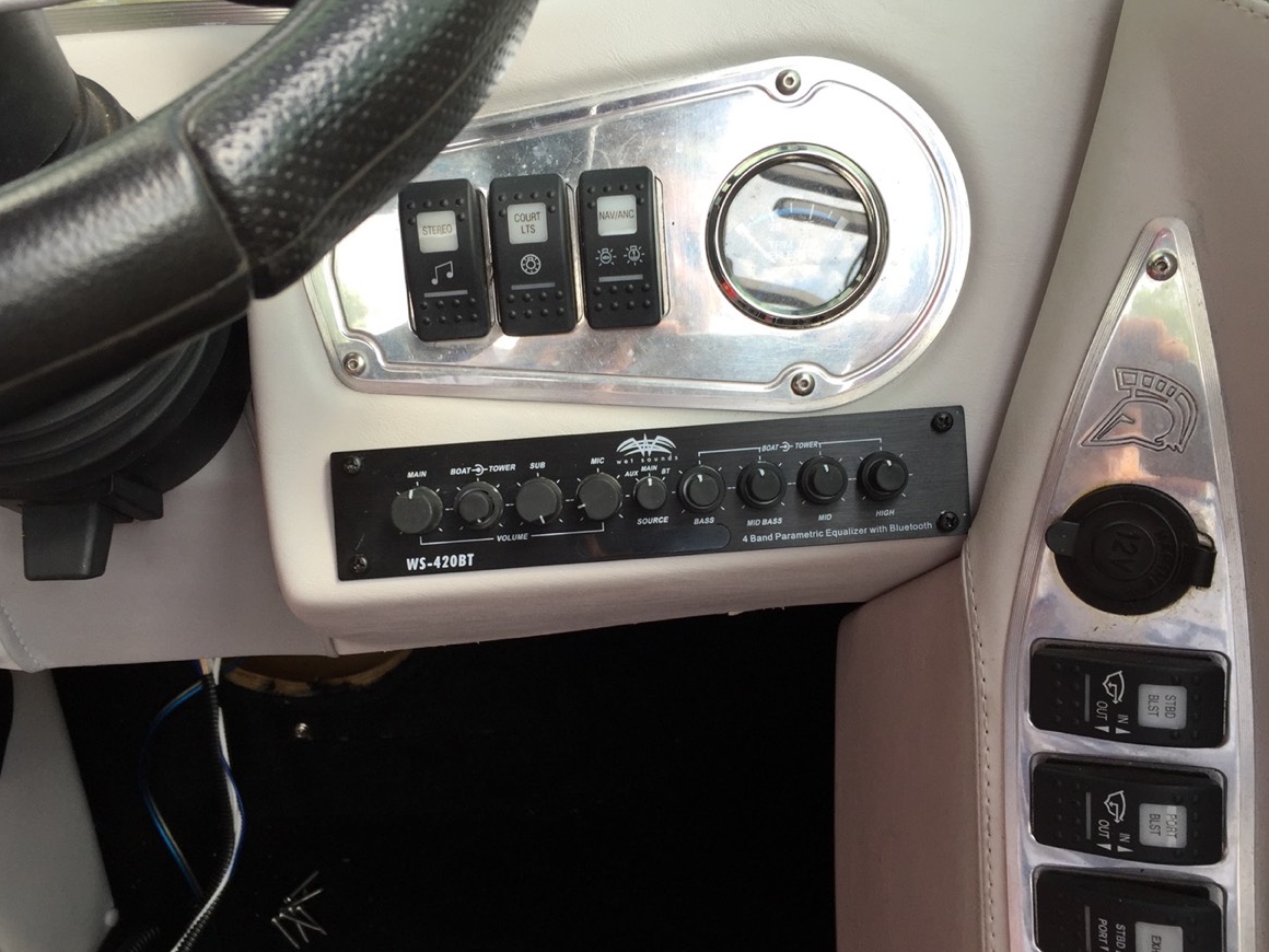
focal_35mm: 30
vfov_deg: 46.8
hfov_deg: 60.0
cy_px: 477
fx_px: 1100
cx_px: 620
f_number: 2.2
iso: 32
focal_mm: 4.15
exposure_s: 1/120
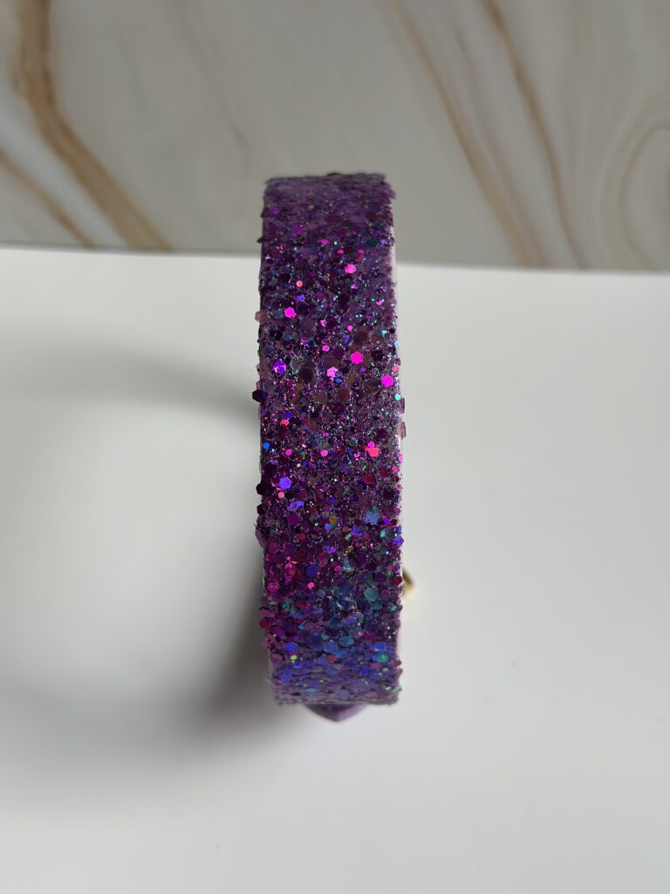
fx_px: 1239
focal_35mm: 48
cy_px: 447
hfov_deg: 30.3
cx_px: 335
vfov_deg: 39.7
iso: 80
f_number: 1.78
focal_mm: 6.86
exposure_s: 1/363
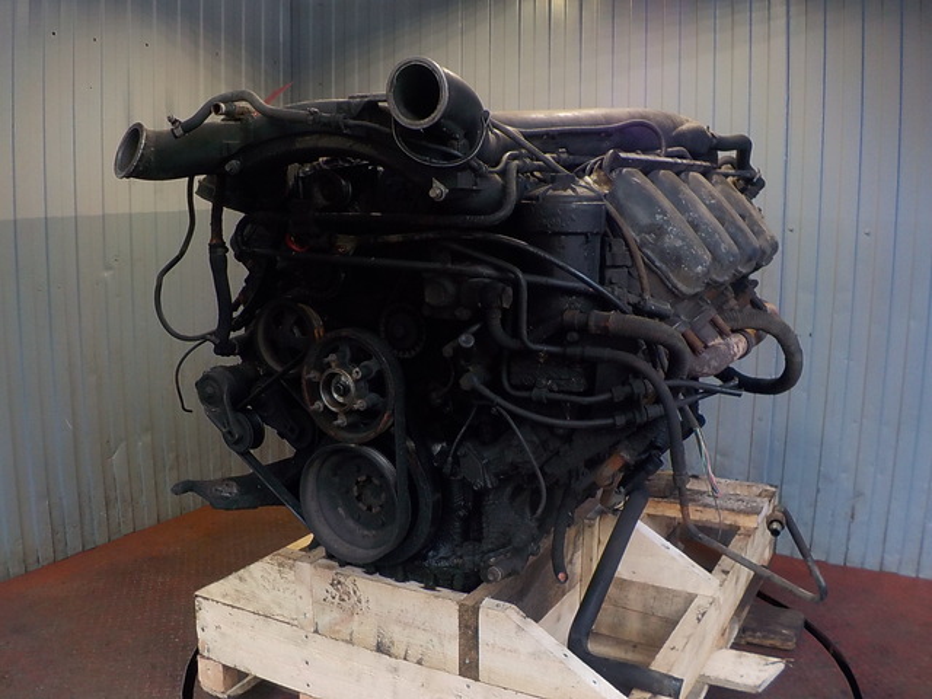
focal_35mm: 30
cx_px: 466
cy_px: 350
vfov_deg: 46.8
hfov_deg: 60.0
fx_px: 808
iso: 180
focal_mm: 4.1
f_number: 3.3
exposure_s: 1/30
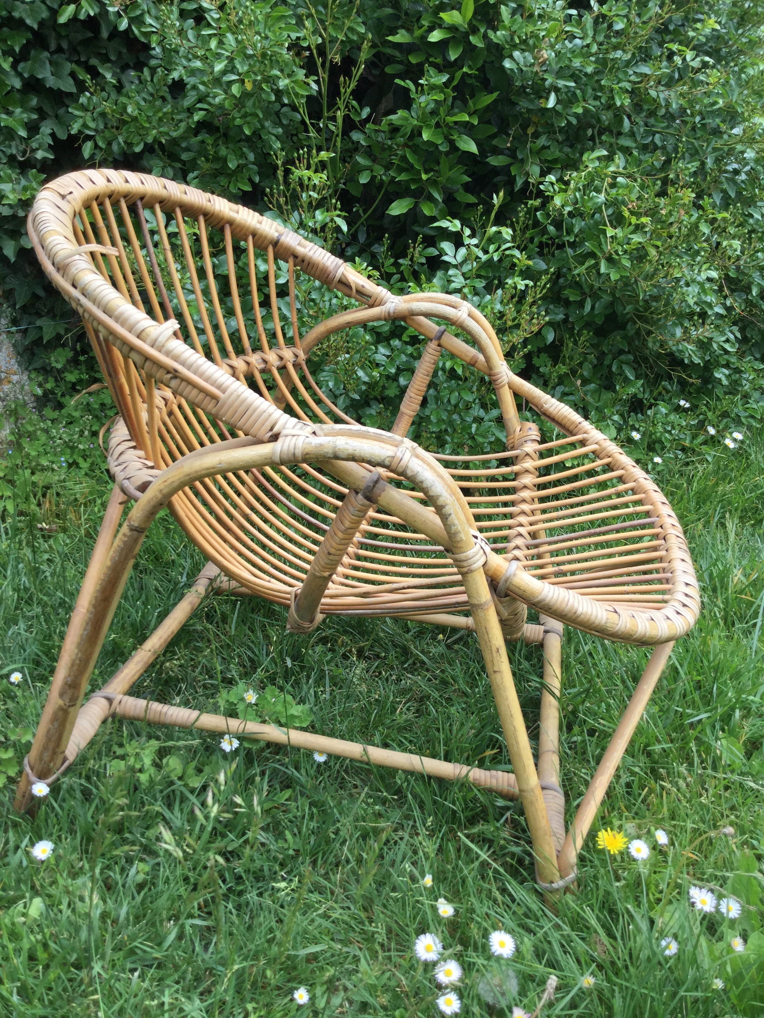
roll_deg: -1.9
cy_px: 509
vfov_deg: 58.4
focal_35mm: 31
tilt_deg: -20.6
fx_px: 912
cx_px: 382
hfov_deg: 45.4
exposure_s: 1/536
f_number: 2.4
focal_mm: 3.3
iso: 25
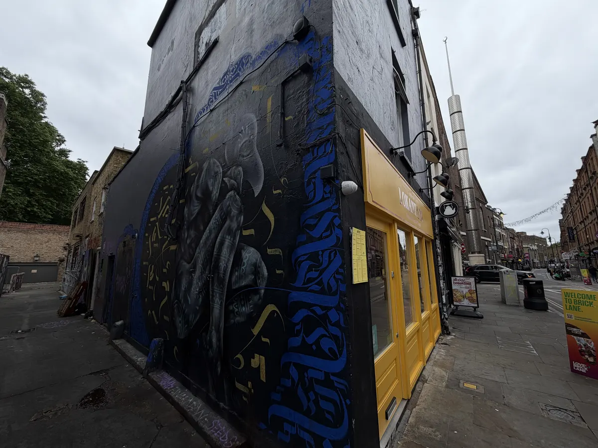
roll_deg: +0.6
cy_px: 224
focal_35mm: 14
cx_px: 299
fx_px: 242
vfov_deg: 85.7
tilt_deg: +9.6
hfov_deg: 102.1
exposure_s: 1/770
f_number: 2.2
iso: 40
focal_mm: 2.22
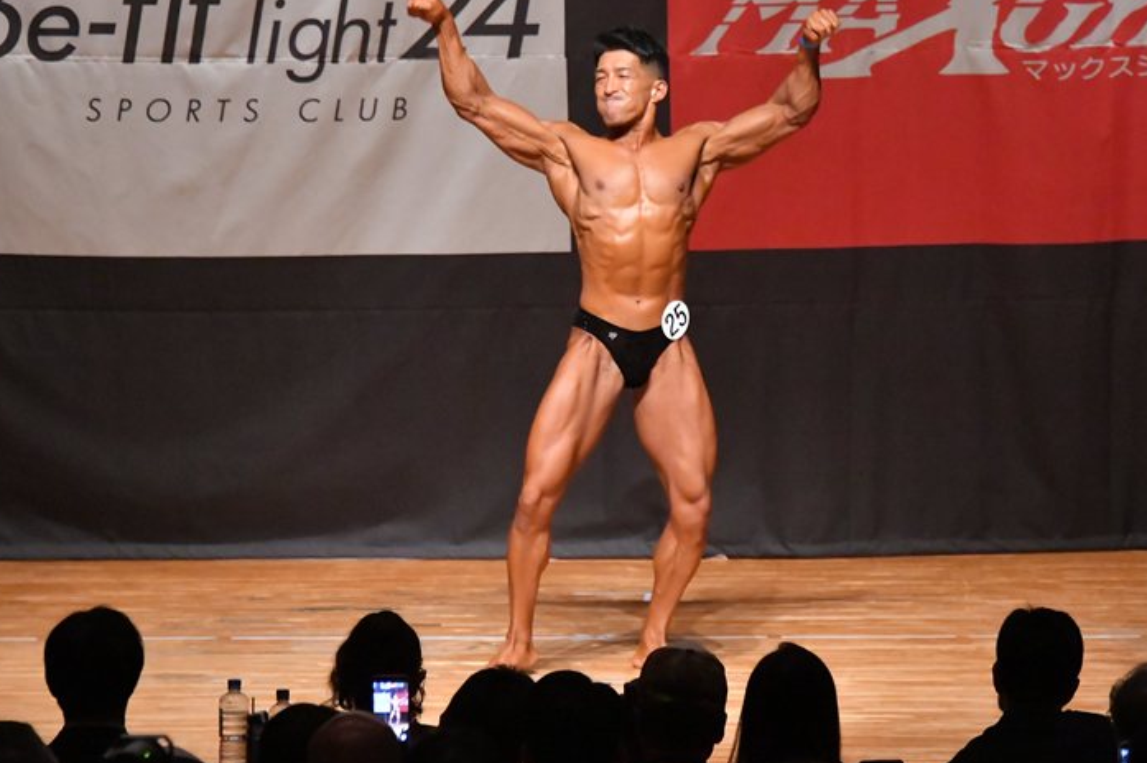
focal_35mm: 267
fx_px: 8502
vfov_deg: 5.1
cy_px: 409
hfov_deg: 7.7
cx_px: 613
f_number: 5.6
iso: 12800
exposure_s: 1/400
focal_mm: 160
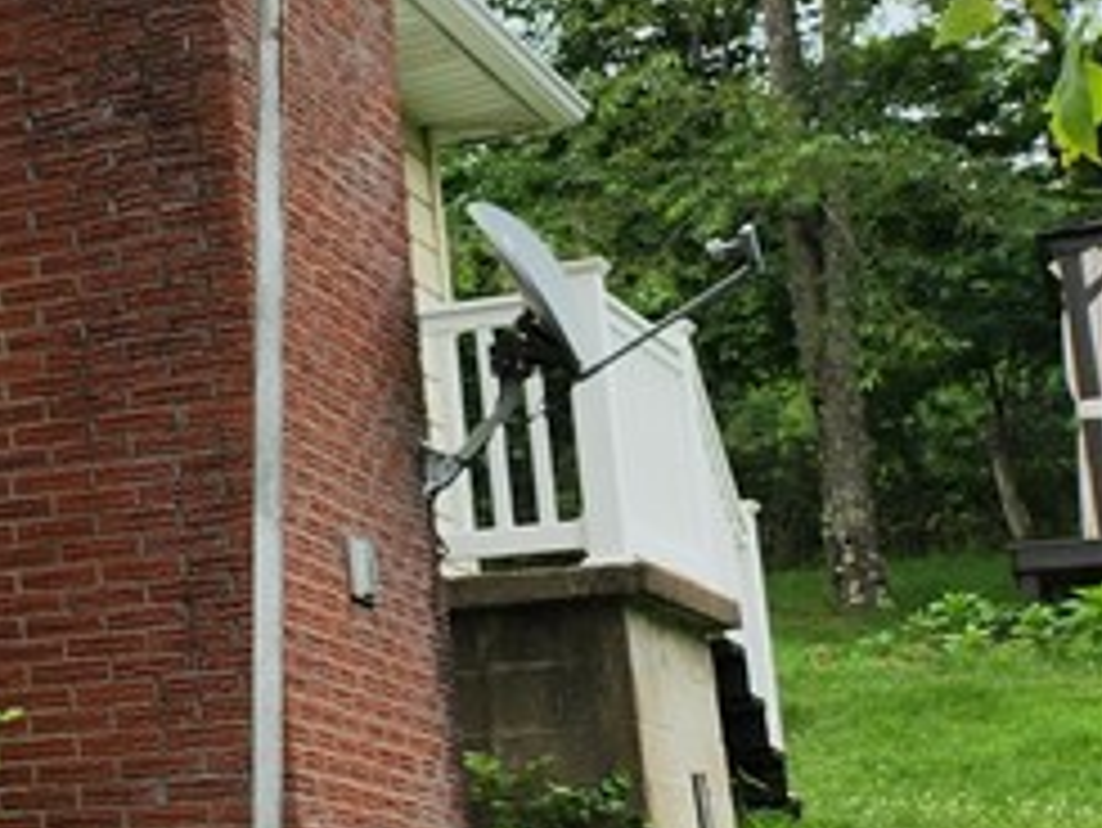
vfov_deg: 15.4
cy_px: 612
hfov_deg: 15.6
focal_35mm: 96
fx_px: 3058
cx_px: -1196
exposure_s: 1/801
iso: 20
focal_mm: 5.4
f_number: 1.8
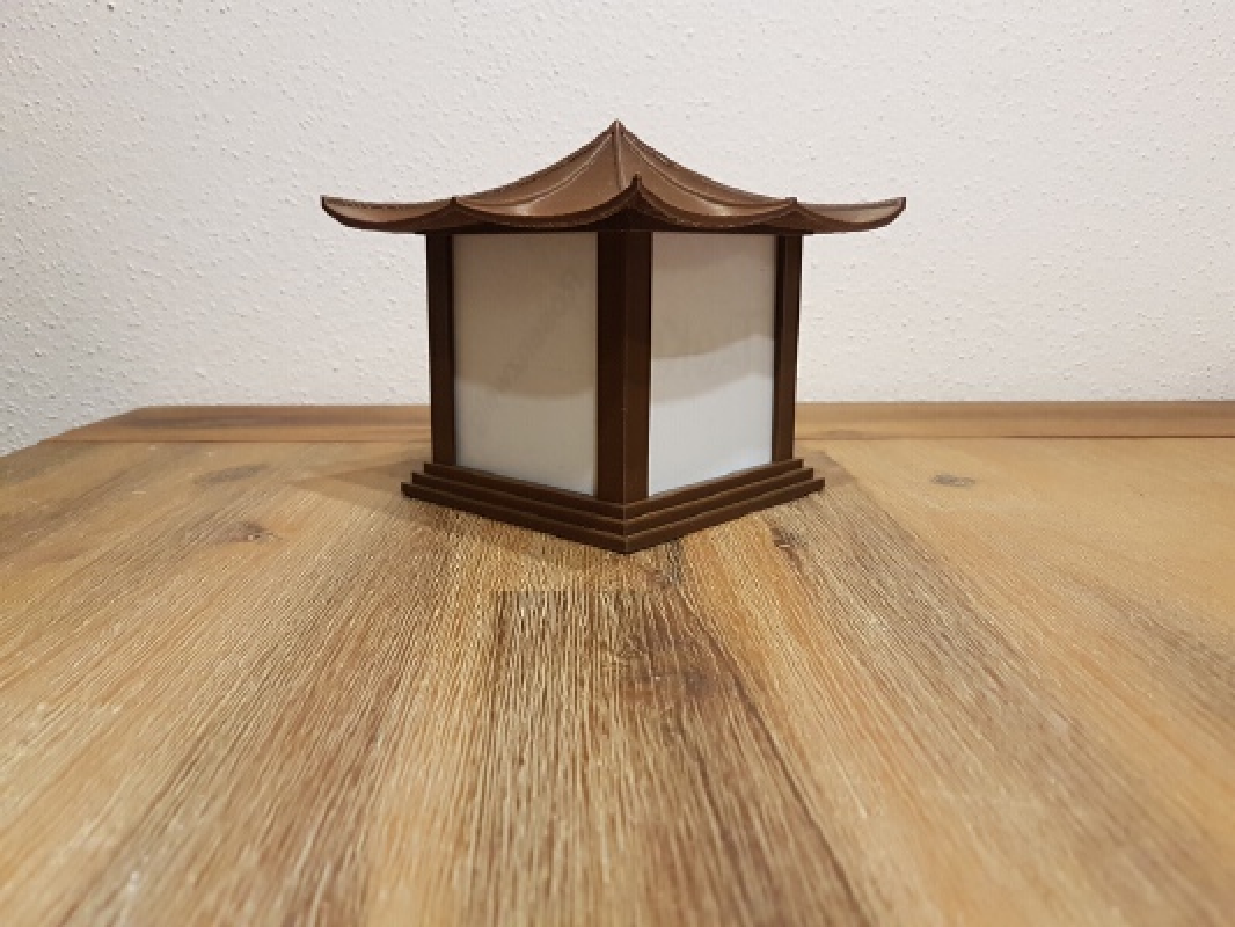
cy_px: 464
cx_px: 618
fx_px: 928
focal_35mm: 26
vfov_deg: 53.1
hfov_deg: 67.3
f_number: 1.7
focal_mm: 4.2
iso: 160
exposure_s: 1/50
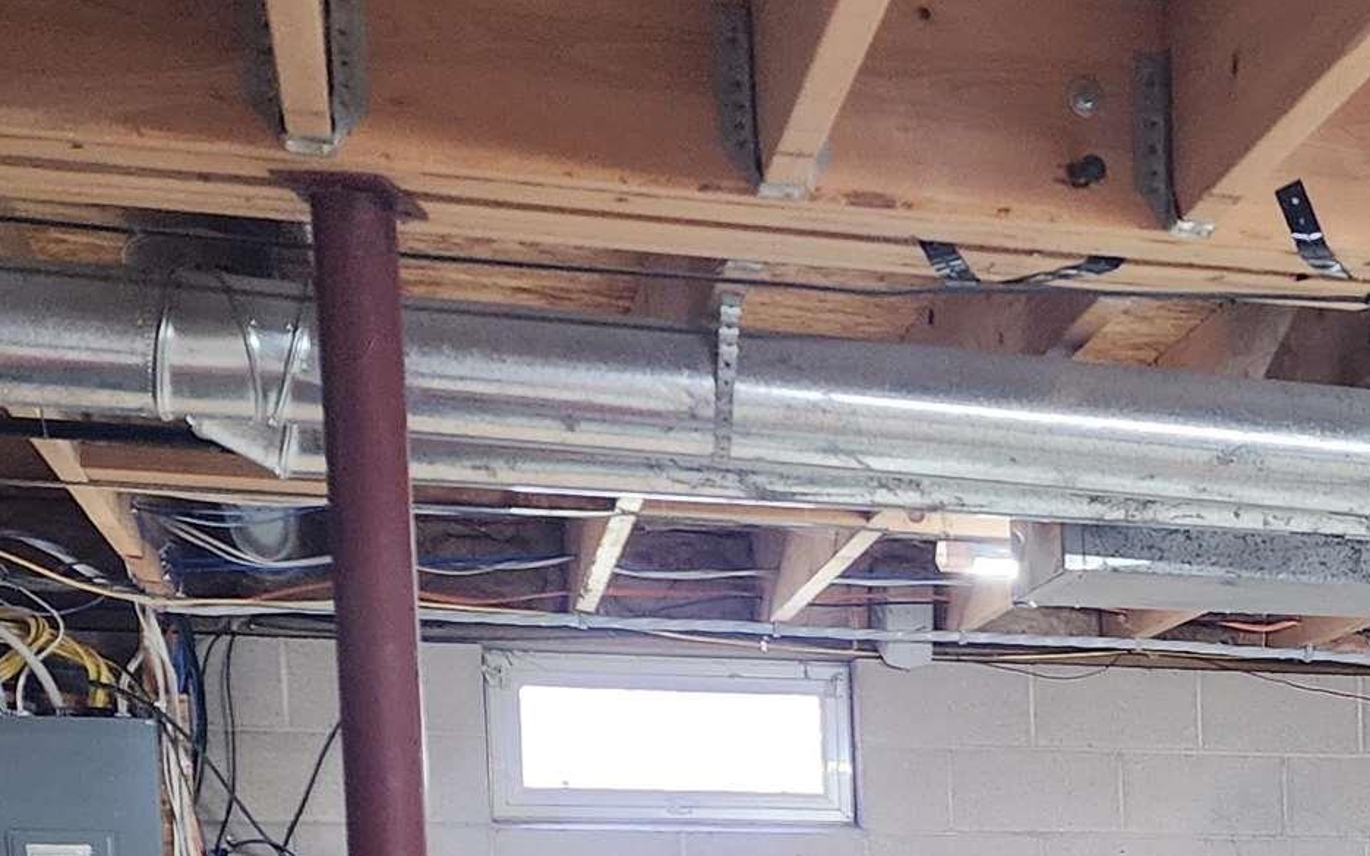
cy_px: 1216
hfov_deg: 23.7
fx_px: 2987
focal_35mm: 80
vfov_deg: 15.3
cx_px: 1613
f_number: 1.8
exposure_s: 1/120
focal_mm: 6.4
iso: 500
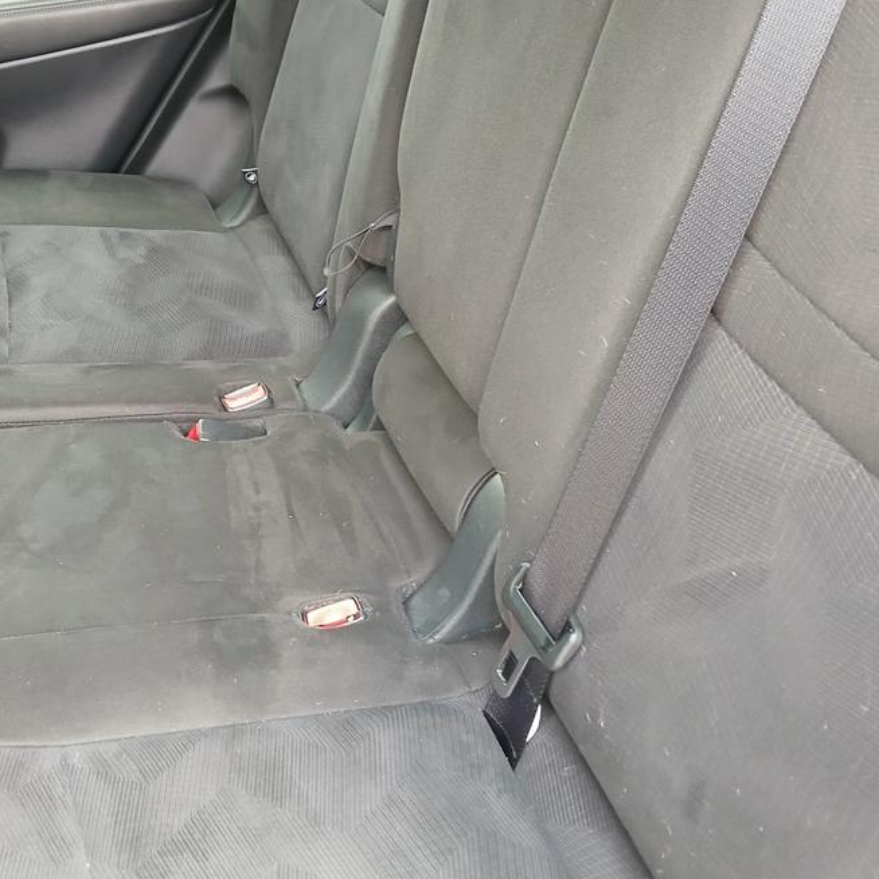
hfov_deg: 45.5
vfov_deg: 46.0
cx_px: 309
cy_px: 449
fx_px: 1034
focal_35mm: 36
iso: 200
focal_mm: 3.98
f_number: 1.8
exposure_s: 1/40
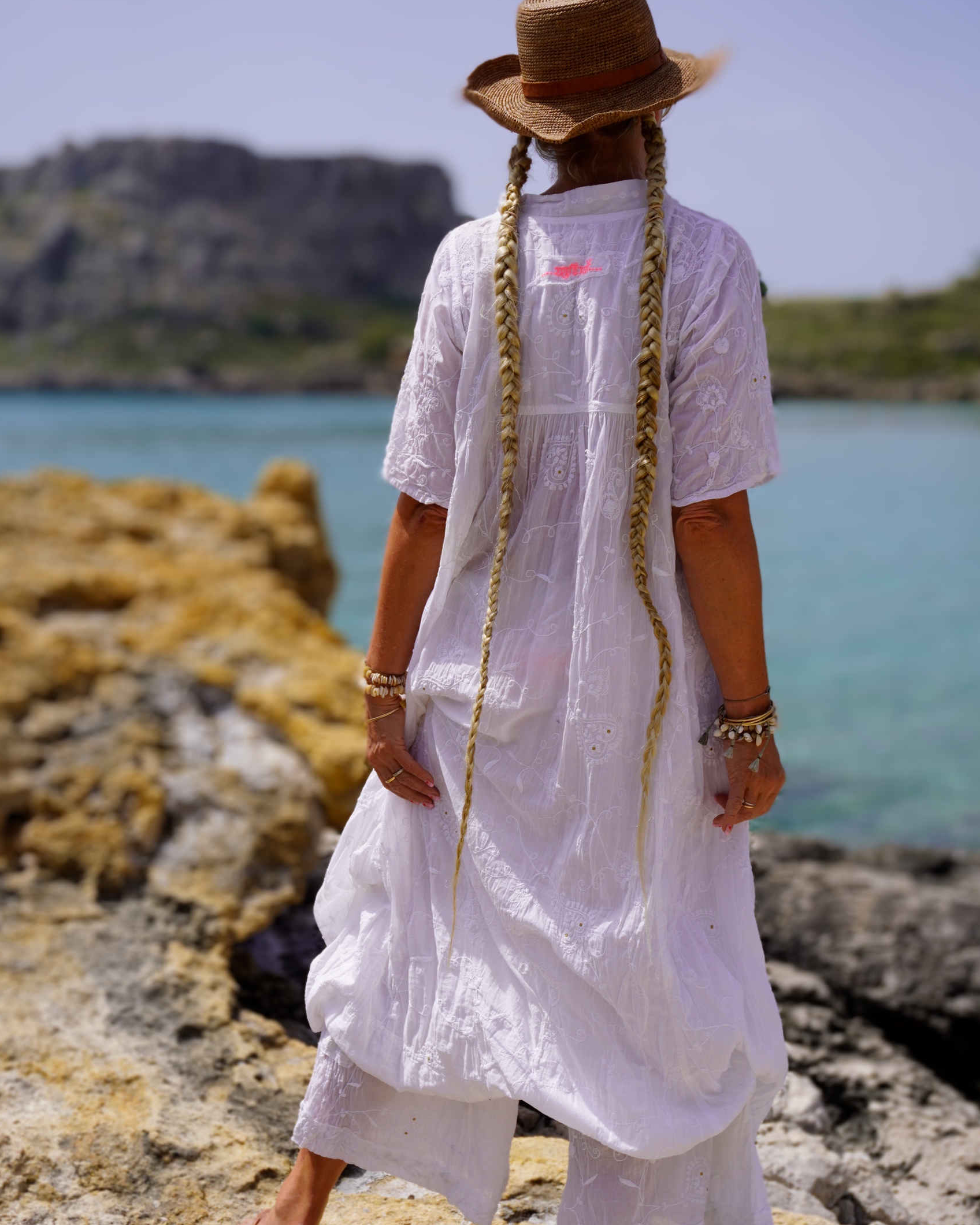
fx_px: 1849
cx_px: 491
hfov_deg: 29.7
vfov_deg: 36.6
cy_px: 708
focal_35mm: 51
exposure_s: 1/1000
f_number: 5.6
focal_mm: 30
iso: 100
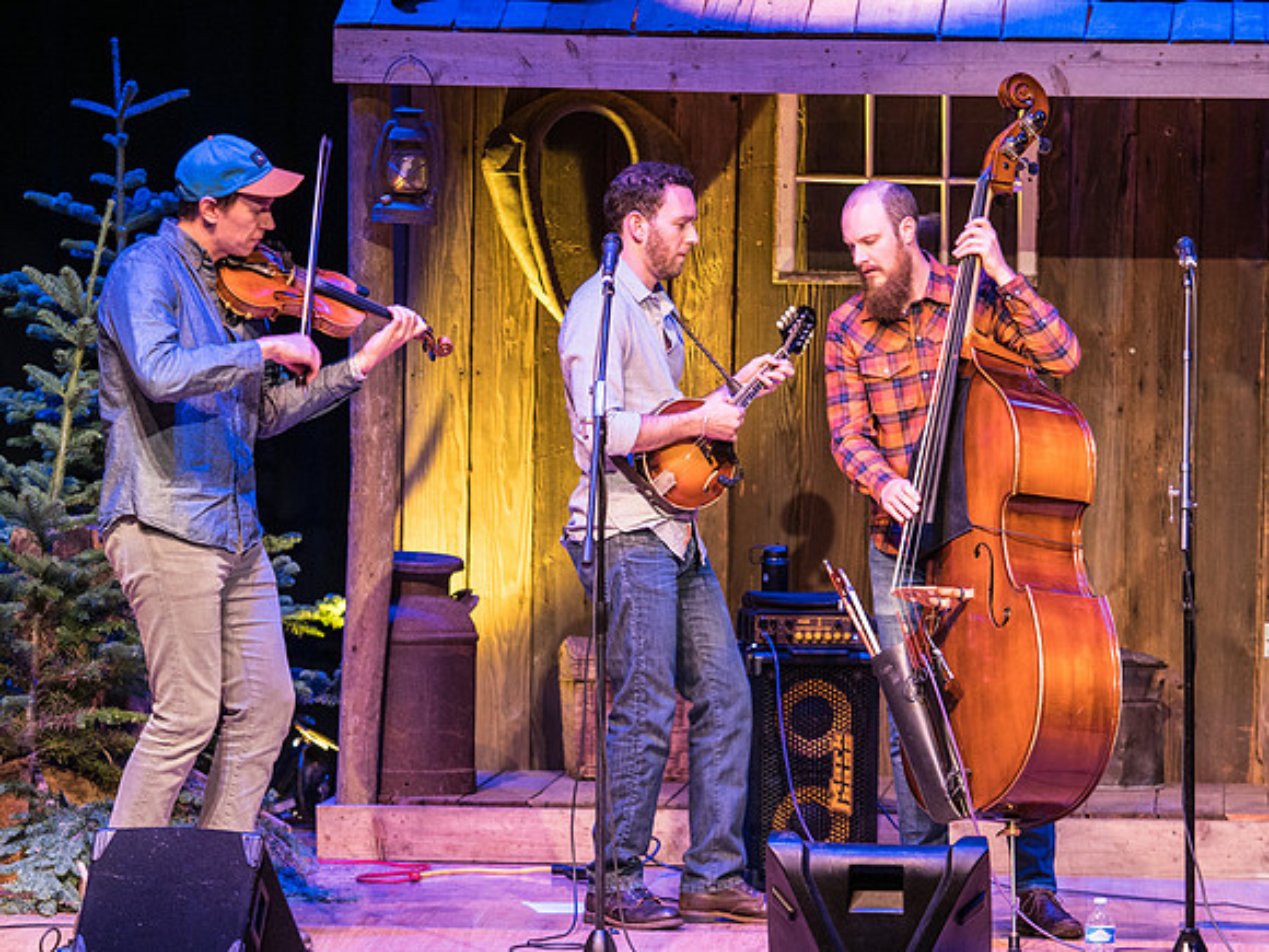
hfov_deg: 8.6
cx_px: 634
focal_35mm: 230
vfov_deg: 6.5
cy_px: 476
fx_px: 8432
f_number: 2.8
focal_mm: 115
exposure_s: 1/50
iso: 640
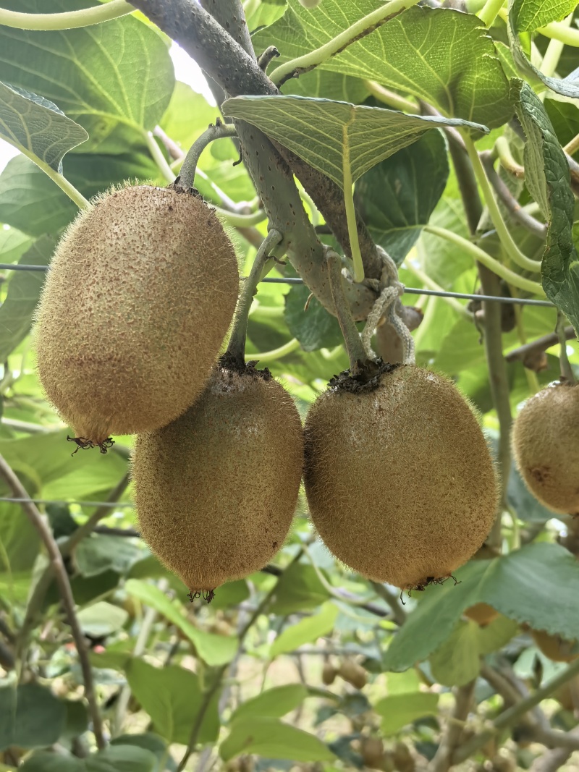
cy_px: 386
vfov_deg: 45.8
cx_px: 290
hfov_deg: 35.1
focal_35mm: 41
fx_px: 915
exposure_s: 1/100
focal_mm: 5.75
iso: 50
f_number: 2
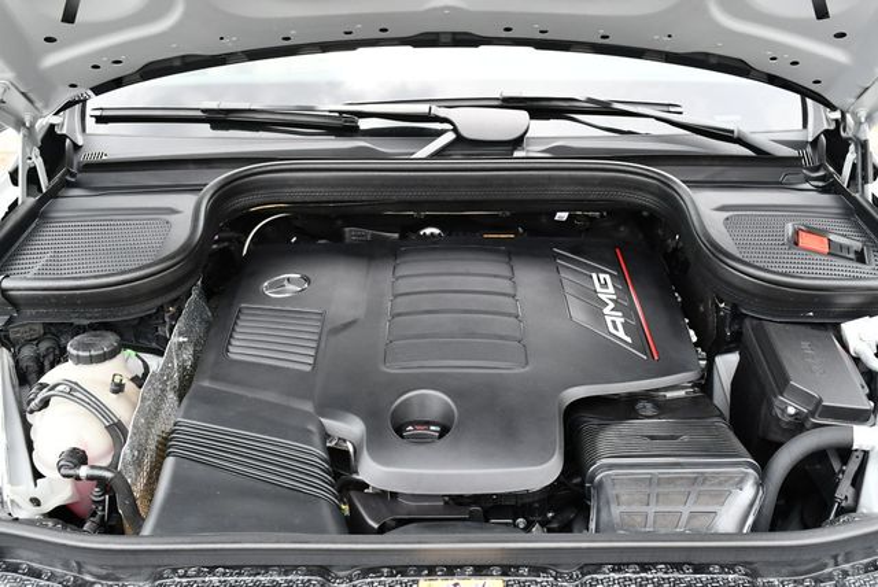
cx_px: 439
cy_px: 294
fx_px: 879
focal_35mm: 36
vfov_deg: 36.9
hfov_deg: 53.1
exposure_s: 1/250
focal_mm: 18
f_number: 5.6
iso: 400
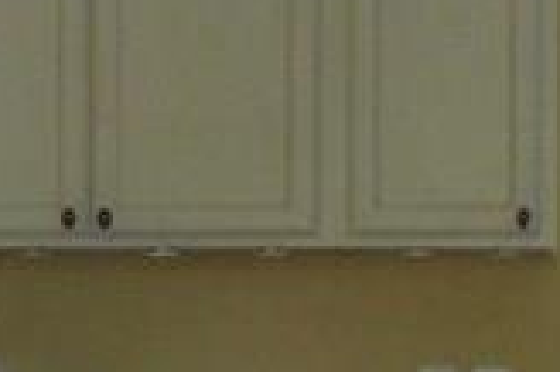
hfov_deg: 8.6
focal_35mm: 240
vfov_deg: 5.7
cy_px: 570
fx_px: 3730
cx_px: 198
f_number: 3.9
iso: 320
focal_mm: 6.7
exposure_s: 1/30
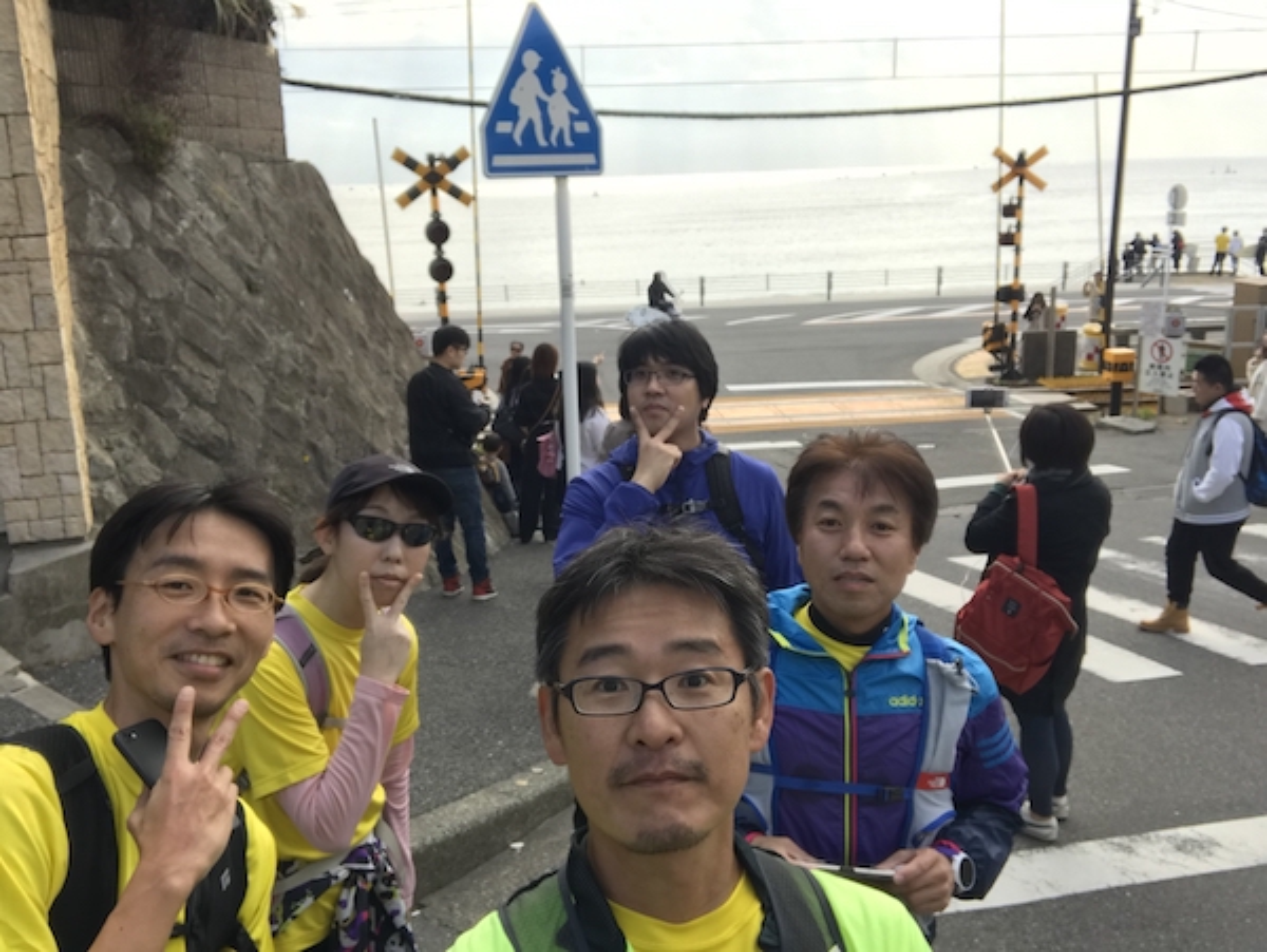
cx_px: 634
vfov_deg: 44.2
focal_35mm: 32
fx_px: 1172
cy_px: 476
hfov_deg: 56.8
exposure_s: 1/312
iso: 25
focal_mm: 2.87
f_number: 2.2
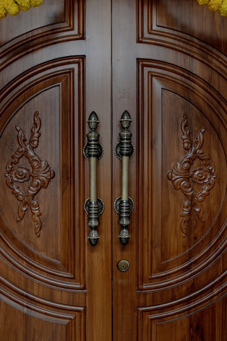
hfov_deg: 36.9
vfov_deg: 53.1
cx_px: 114
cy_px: 170
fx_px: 340
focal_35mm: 36
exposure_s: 1/200
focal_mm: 24
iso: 640
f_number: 2
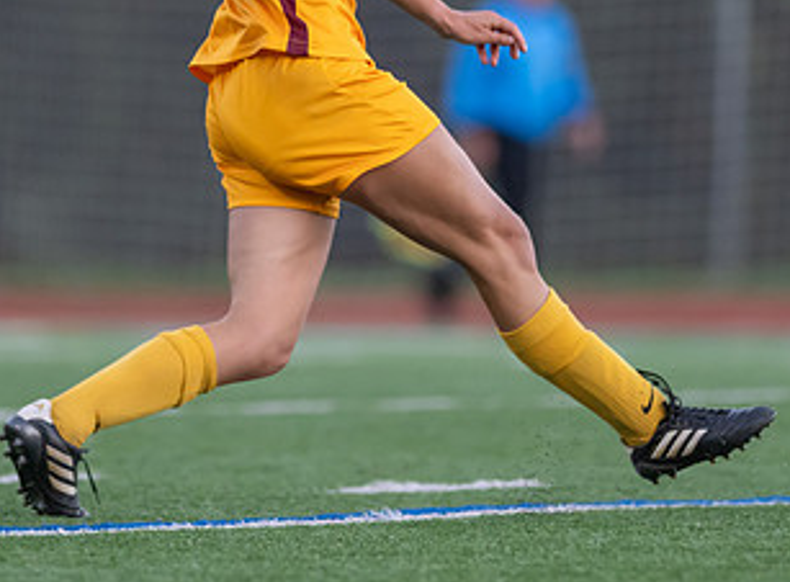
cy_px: 48
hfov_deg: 2.7
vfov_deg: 2.0
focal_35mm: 731
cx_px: 331
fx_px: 16573
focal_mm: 300
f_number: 2.8
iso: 2200
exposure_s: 1/1600
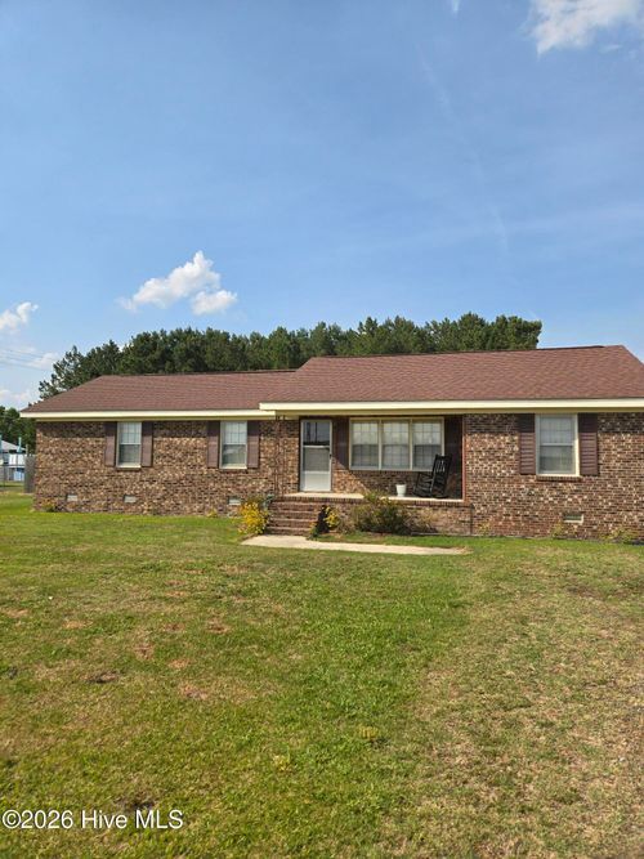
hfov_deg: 58.9
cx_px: 322
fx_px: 571
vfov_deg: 73.9
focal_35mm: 23
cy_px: 430
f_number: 1.8
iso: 25
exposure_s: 1/2111
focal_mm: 5.4
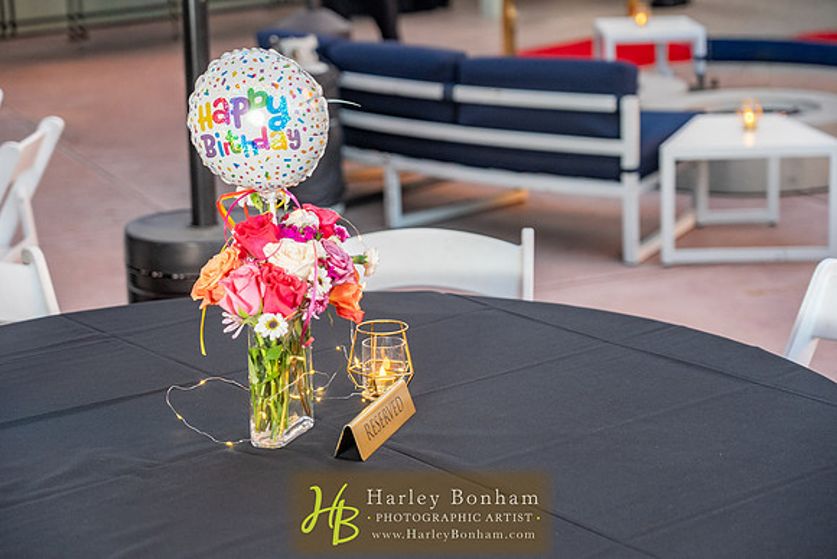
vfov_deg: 19.2
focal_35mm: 71
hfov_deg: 28.4
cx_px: 418
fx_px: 1651
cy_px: 280
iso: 640
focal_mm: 71
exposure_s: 1/160
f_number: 4
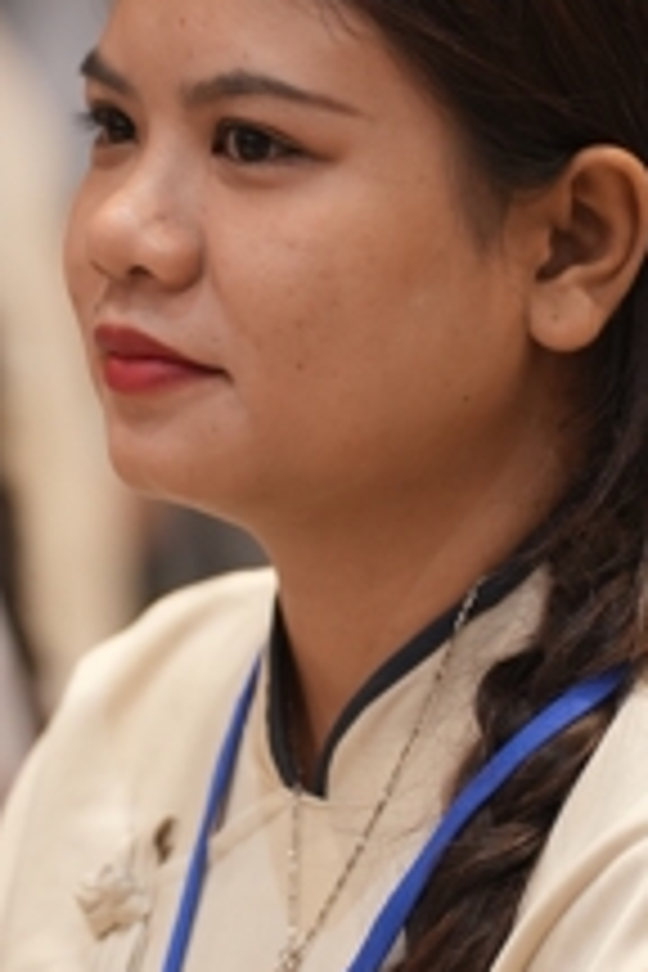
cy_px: 756
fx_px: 12203
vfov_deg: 4.6
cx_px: 299
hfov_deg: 3.0
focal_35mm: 452
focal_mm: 150
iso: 1250
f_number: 2.8
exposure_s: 1/125
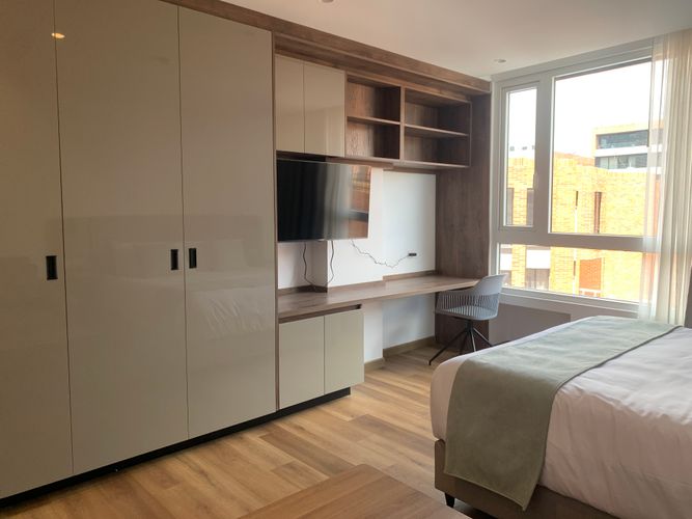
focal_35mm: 26
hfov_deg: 67.3
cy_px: 260
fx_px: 520
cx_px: 346
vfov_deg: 53.0
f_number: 1.8
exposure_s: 1/121
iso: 50
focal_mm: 4.25
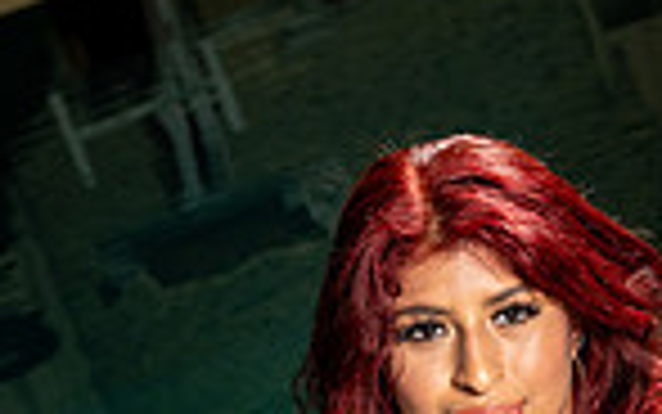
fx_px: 3158
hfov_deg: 11.9
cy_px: 994
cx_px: 513
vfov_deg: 7.1
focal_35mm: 175
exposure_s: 1/250
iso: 640
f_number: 5.6
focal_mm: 56
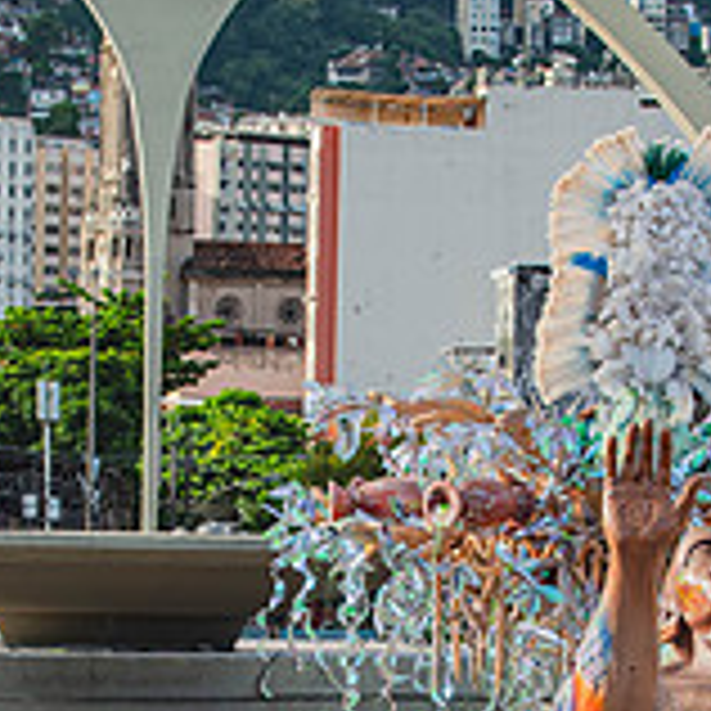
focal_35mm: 219
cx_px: 374
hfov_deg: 8.0
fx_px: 5089
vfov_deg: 8.0
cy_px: 614
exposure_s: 1/800
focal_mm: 70
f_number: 5.6
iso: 200
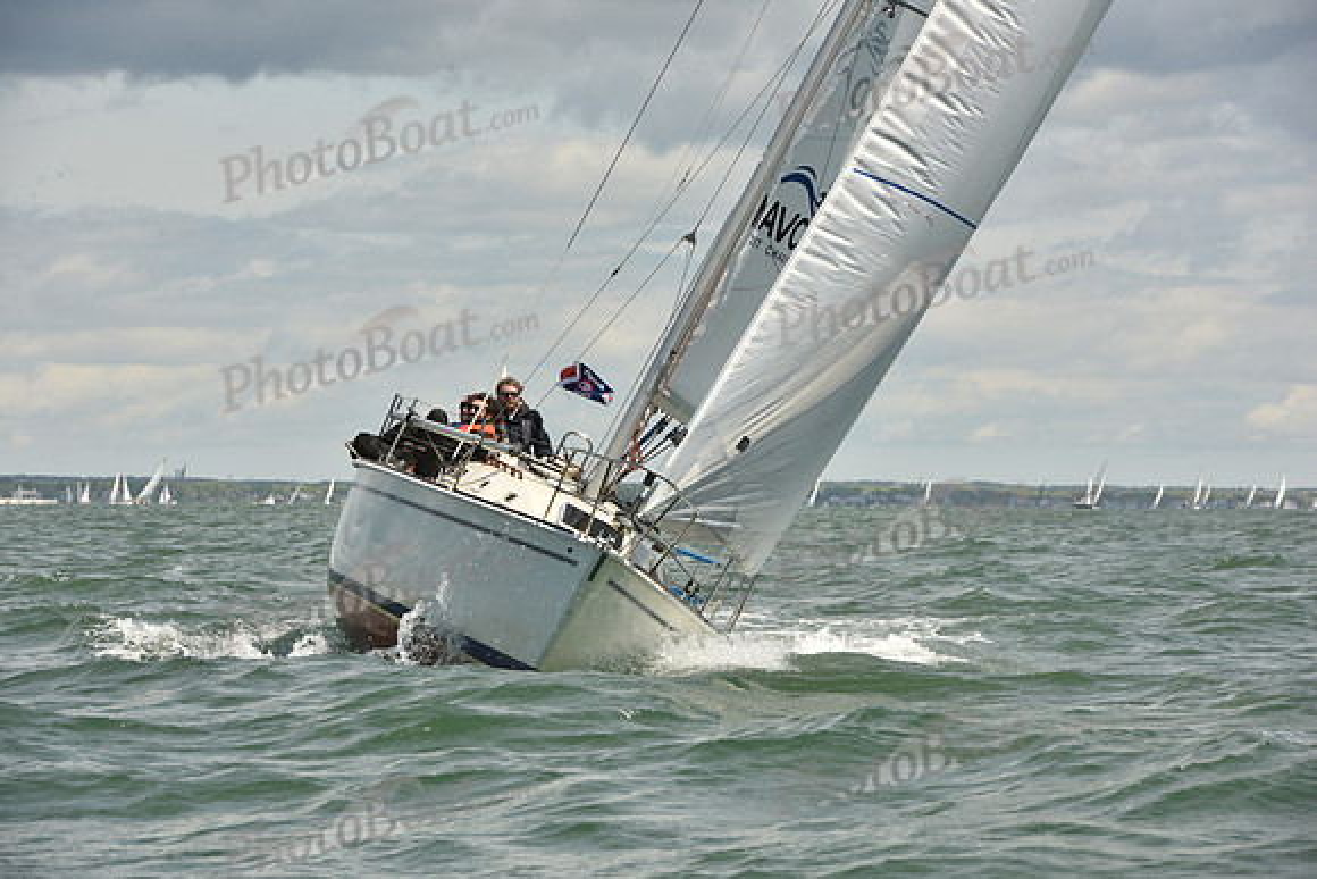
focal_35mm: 200
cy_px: 440
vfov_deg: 6.9
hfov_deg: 10.3
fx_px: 7318
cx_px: 658
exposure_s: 1/800
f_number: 11
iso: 320
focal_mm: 200
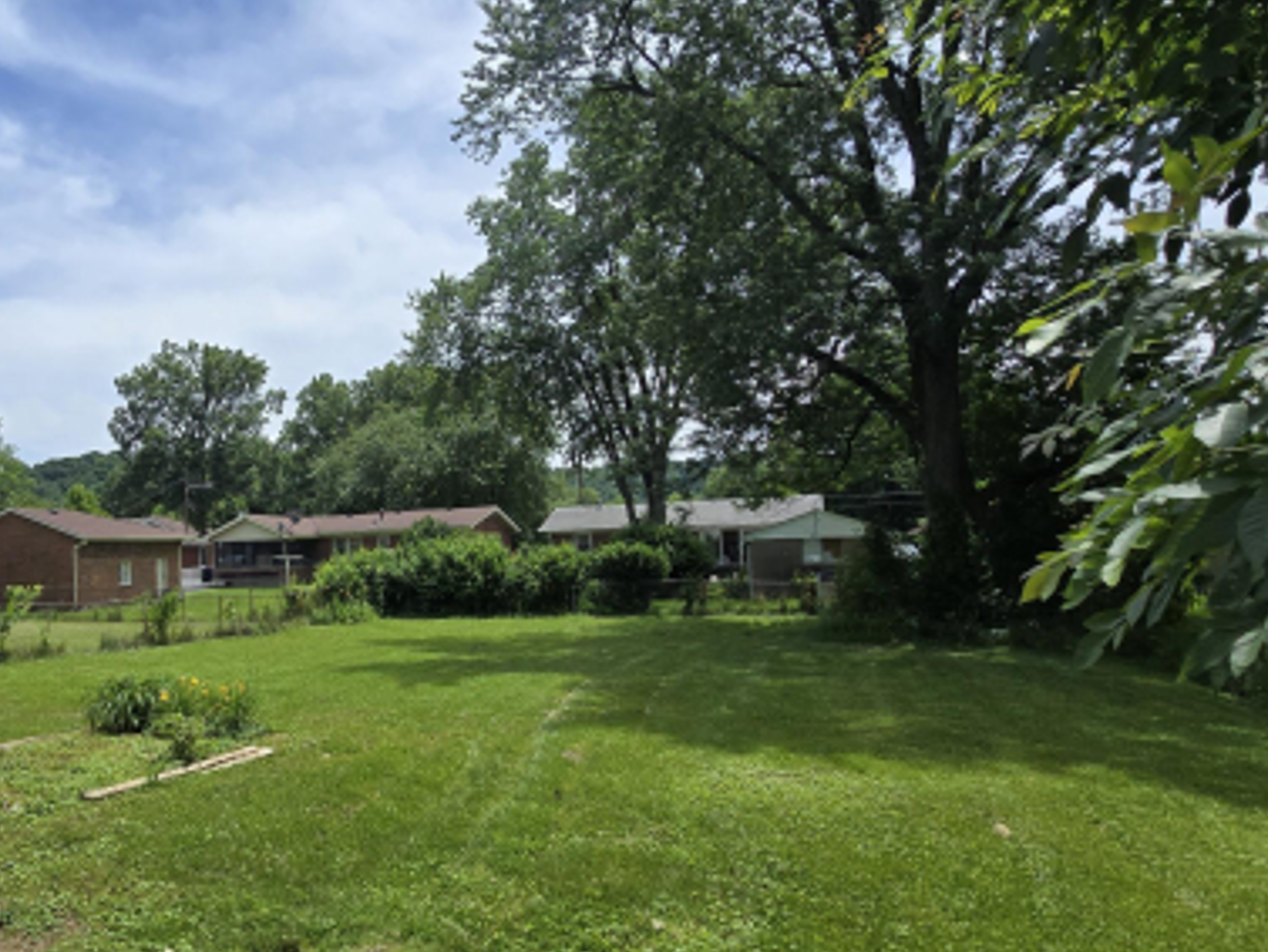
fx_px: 843
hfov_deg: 69.7
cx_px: 338
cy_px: 518
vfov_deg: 58.8
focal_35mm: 23
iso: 50
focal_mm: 2.2
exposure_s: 1/2565
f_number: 2.2
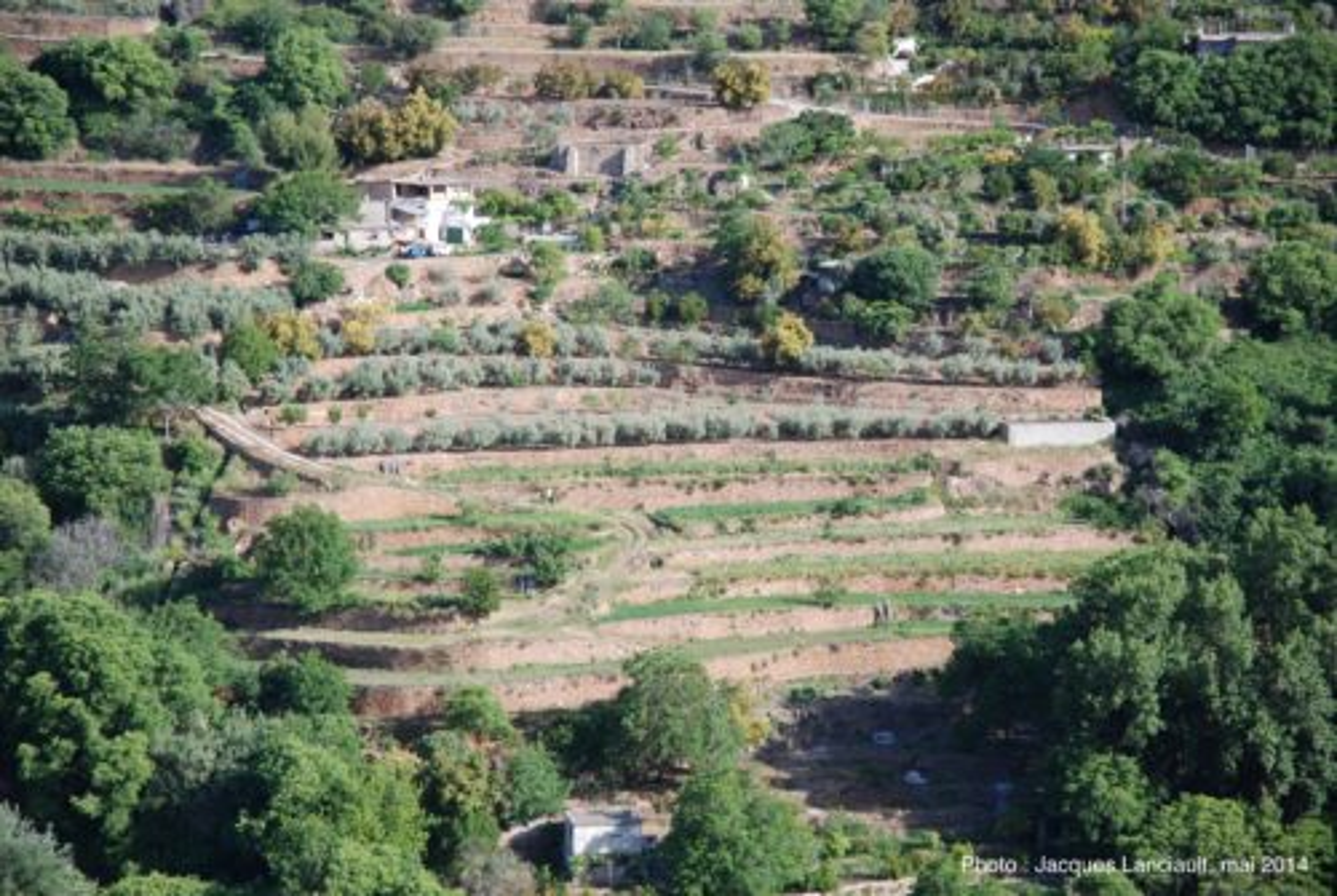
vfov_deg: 13.1
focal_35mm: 105
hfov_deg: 19.4
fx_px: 3905
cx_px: 668
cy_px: 448
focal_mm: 70
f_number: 5
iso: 200
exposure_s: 1/400
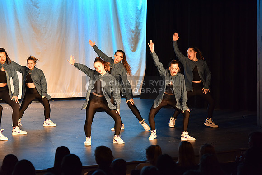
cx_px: 131
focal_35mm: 135
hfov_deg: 15.2
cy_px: 88
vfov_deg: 10.2
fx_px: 983
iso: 2000
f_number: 4
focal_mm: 135
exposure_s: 1/160
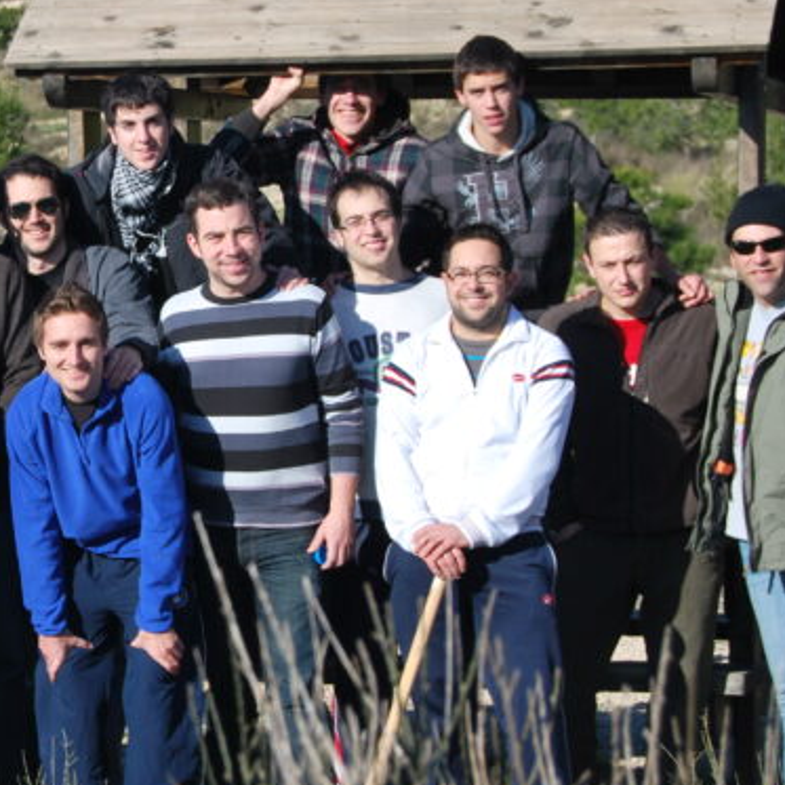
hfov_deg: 12.5
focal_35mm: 138
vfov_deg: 12.6
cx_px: -44
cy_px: 298
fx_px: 3541
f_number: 8
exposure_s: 1/250
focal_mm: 42
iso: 100
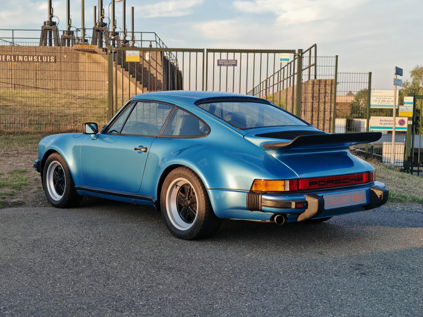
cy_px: 158
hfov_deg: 36.8
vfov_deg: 28.0
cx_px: 212
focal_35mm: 52
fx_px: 635
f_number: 1.6
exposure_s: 1/450
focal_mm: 5.4
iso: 50
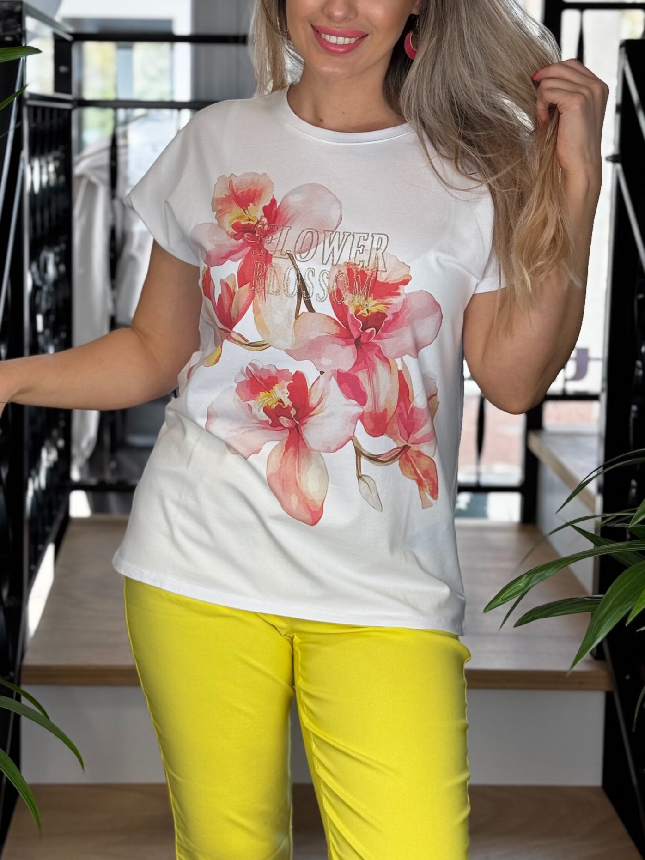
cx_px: 256
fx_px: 1640
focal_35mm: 66
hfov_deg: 22.2
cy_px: 347
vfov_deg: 29.3
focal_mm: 6.76
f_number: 1.78
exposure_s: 1/121
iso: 50
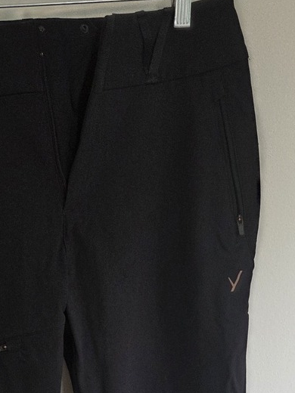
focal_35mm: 59
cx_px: 70
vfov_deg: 30.0
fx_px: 670
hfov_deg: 24.5
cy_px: 410
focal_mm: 5.4
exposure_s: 1/120
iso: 200
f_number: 1.8
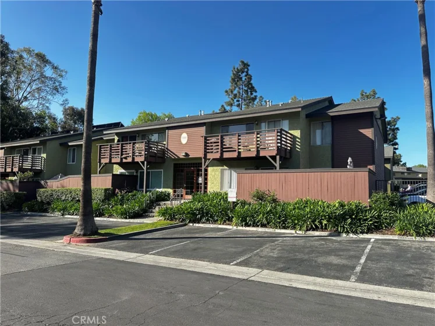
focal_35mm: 24
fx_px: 302
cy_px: 163
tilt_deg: +4.6
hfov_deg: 71.6
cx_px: 218
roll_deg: -0.7
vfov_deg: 56.8
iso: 80
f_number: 1.78
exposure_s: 1/971
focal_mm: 6.86
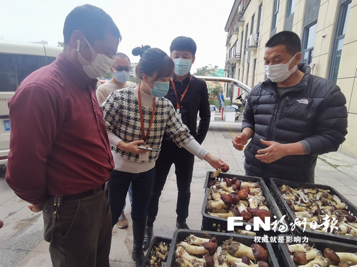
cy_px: 134
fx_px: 186
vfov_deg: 71.6
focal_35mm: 18
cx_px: 178
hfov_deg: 87.8
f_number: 2.4
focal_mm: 1.78
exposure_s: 1/298
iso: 50
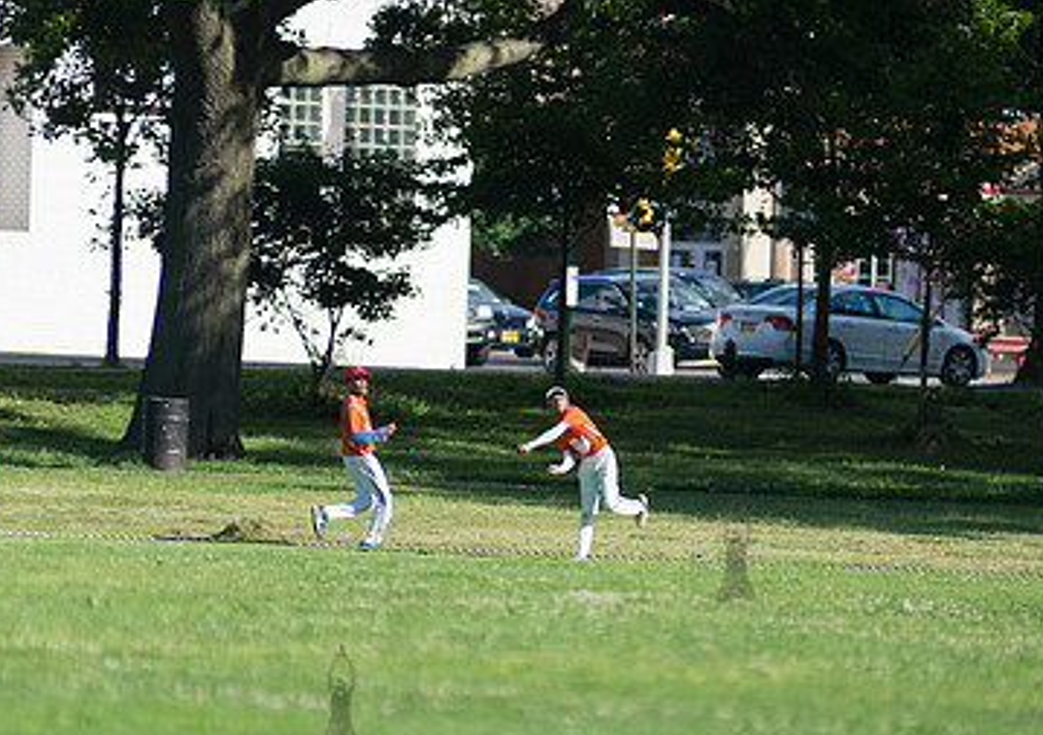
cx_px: 603
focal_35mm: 417
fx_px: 12297
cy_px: 440
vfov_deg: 3.4
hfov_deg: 4.9
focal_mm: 200
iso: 200
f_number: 2.8
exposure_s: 1/2500
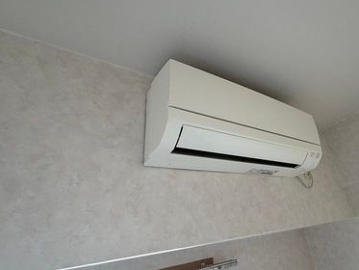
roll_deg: +11.0
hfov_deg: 75.9
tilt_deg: +24.8
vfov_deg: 63.5
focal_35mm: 21
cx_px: 245
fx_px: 218
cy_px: 134
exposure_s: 1/121
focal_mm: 2.22
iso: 250
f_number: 2.2
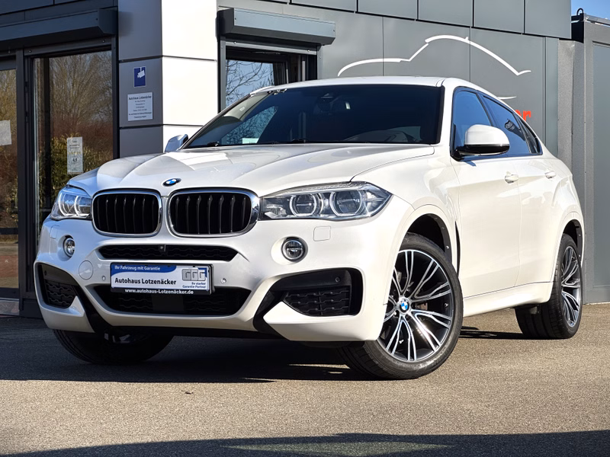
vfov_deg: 19.1
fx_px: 1357
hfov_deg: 25.3
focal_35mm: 77
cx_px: 305
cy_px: 228
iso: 32
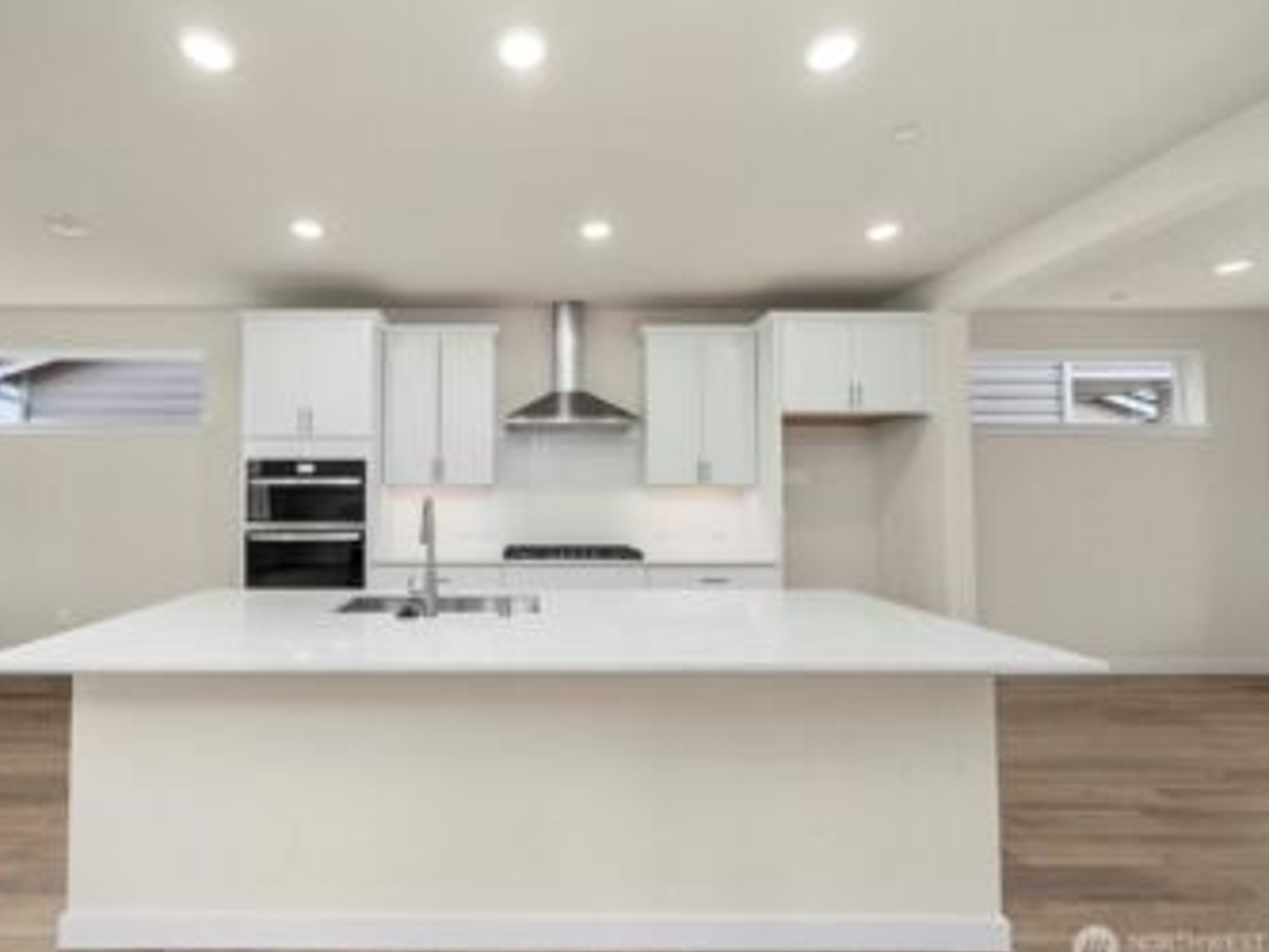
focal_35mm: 15
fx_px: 550
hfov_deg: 97.3
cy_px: 474
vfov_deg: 81.8
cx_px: 530
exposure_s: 1/60
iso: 250
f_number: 8
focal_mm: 13
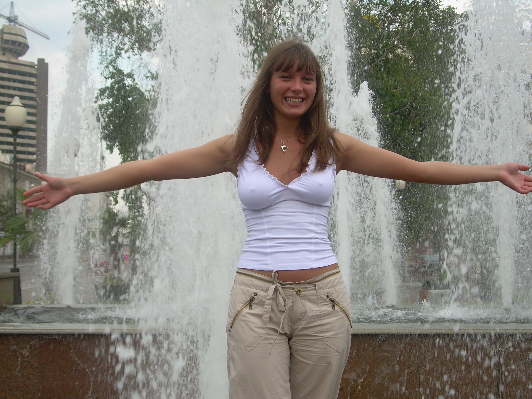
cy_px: 200
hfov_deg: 31.7
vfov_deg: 24.0
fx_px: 937
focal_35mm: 61
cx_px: 266
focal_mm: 10.3
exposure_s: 1/193
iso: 50
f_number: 3.4
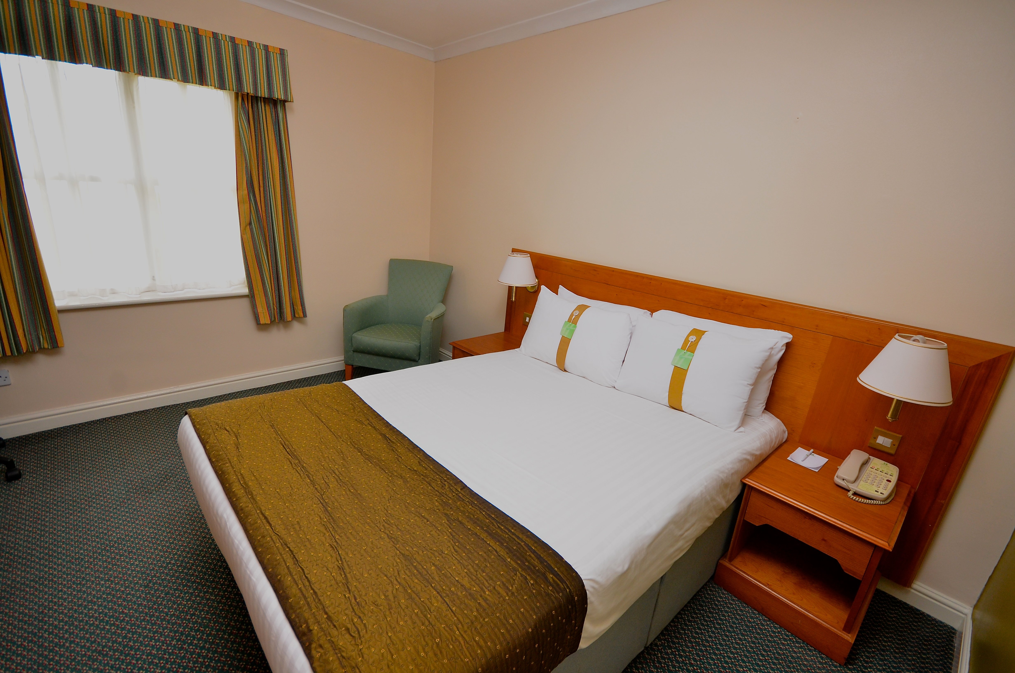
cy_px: 336
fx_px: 422
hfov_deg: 100.5
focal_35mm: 15
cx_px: 508
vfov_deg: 77.1
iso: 640
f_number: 6.3
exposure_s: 1/60
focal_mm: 10
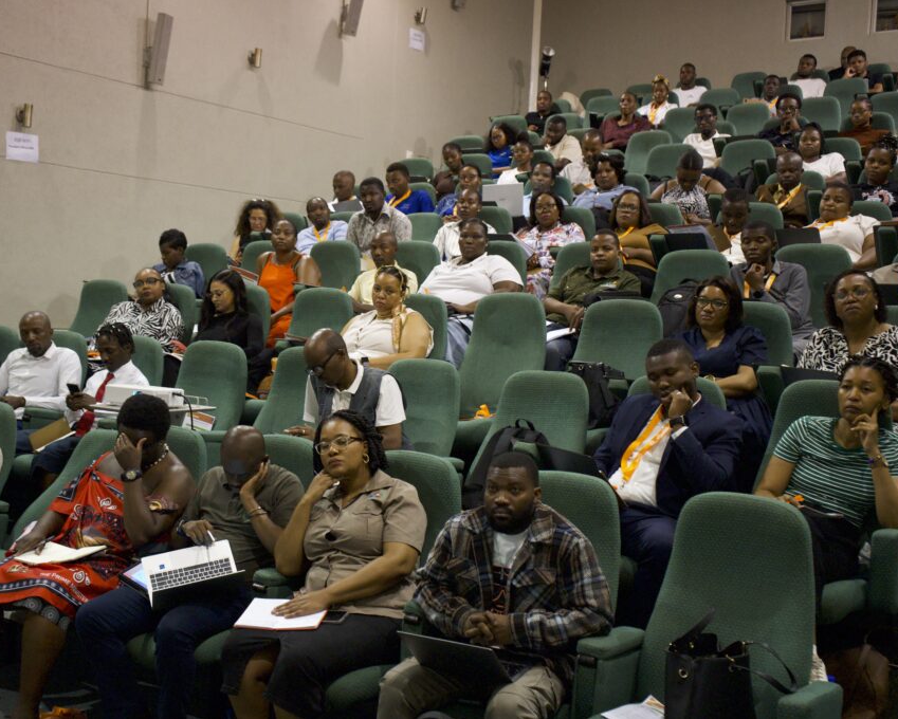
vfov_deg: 34.9
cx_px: 398
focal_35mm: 43
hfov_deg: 42.8
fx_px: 1143
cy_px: 359
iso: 8000
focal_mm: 38
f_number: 4
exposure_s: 1/160
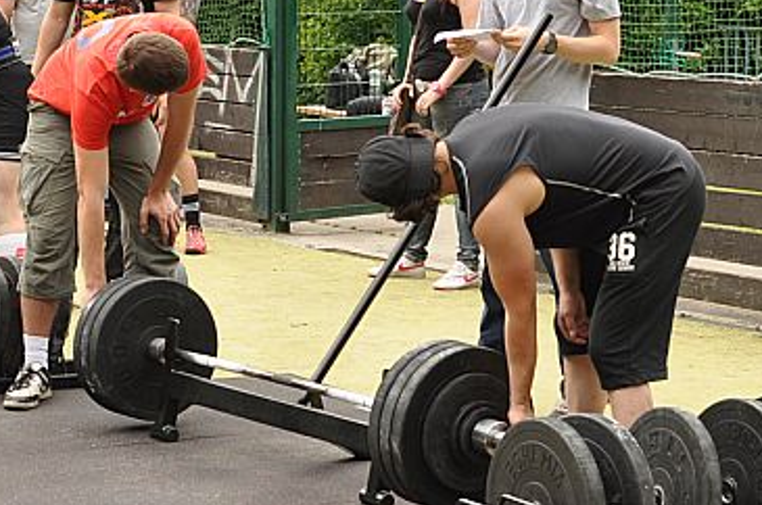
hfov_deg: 17.8
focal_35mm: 115
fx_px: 2432
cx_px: 405
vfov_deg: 11.9
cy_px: 224
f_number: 6.3
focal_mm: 35
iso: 400
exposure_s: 1/200
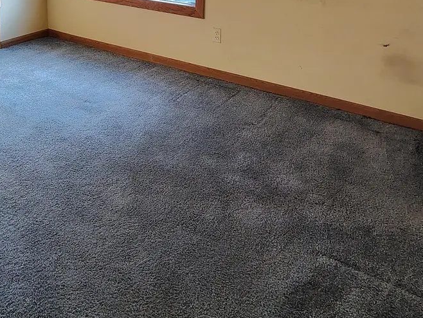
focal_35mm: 35
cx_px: 148
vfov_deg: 36.1
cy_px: -10
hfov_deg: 51.8
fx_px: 428
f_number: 2.2
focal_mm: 2.13
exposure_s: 1/120
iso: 243
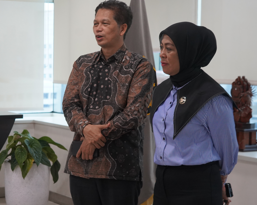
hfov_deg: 21.5
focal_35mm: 88
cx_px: 56
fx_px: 669
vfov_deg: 17.4
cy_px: 130
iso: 2500
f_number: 4.5
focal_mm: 52
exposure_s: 1/160
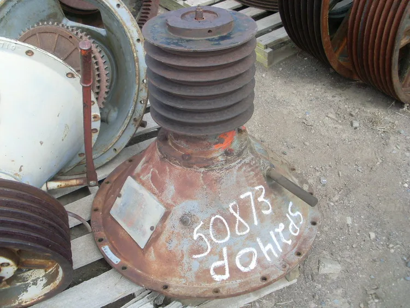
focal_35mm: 38
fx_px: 450
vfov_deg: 37.7
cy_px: 154
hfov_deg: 49.0
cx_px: 205
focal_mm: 6.3
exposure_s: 1/180
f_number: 7.7
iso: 80
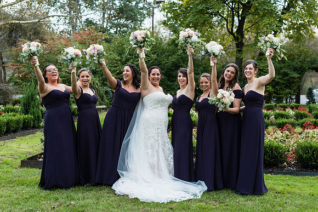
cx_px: 157
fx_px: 458
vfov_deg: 26.1
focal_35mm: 52
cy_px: 106
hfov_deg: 38.3
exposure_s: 1/125
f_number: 4
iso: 72
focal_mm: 50
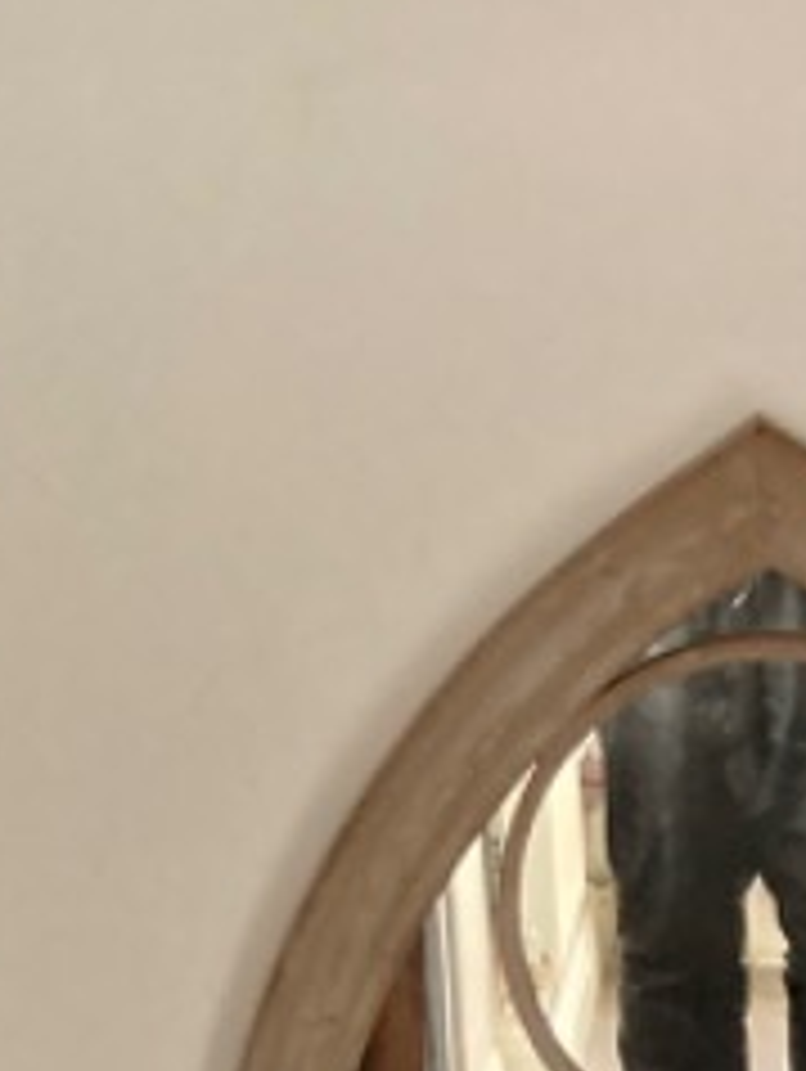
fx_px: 4370
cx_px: 1094
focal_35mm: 141
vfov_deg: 11.8
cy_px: 2426
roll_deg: -0.3
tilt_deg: -31.3
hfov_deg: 10.3
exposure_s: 1/60
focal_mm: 3.99
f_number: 1.8
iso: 125
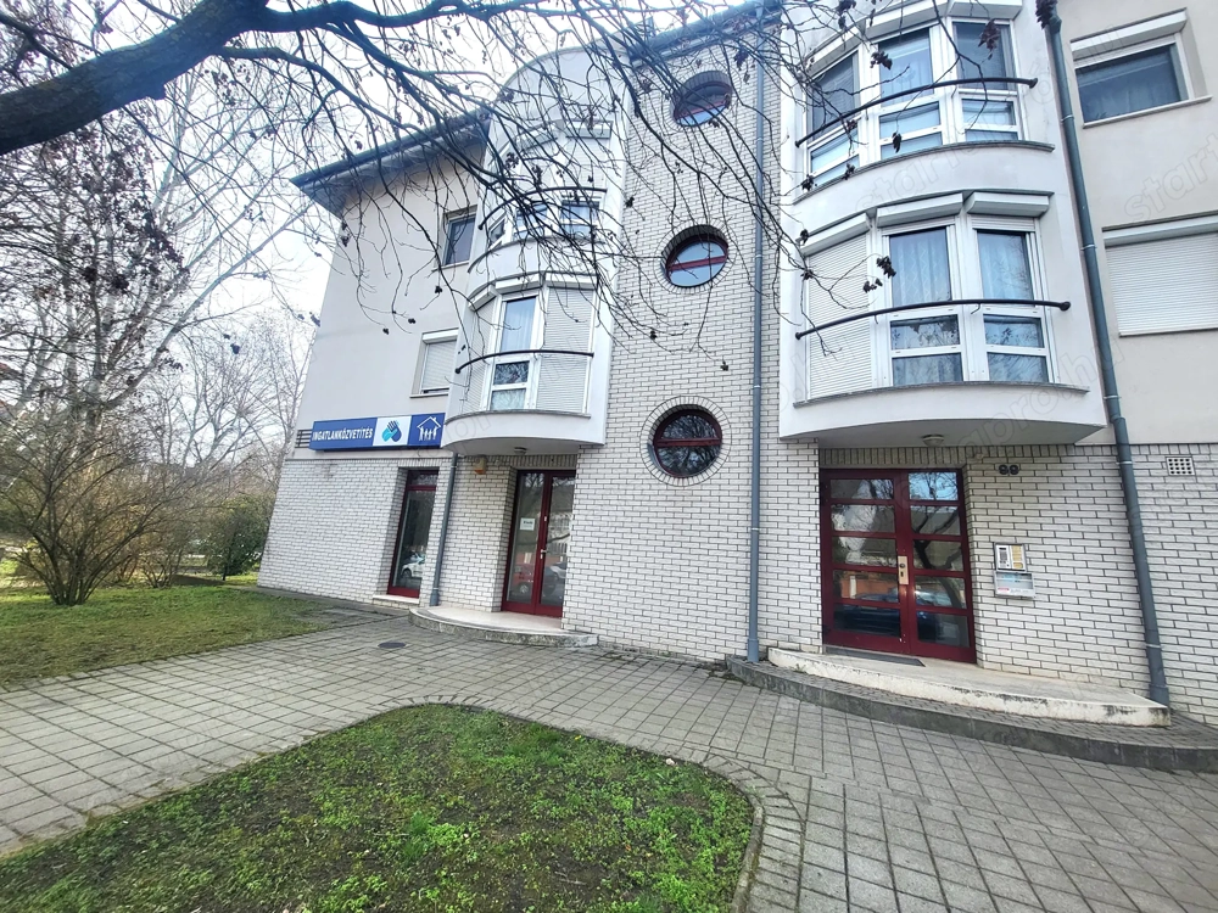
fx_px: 457
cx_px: 609
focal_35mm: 13
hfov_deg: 106.2
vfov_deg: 89.9
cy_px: 456
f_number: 2.2
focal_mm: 1.74
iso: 32
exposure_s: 1/556
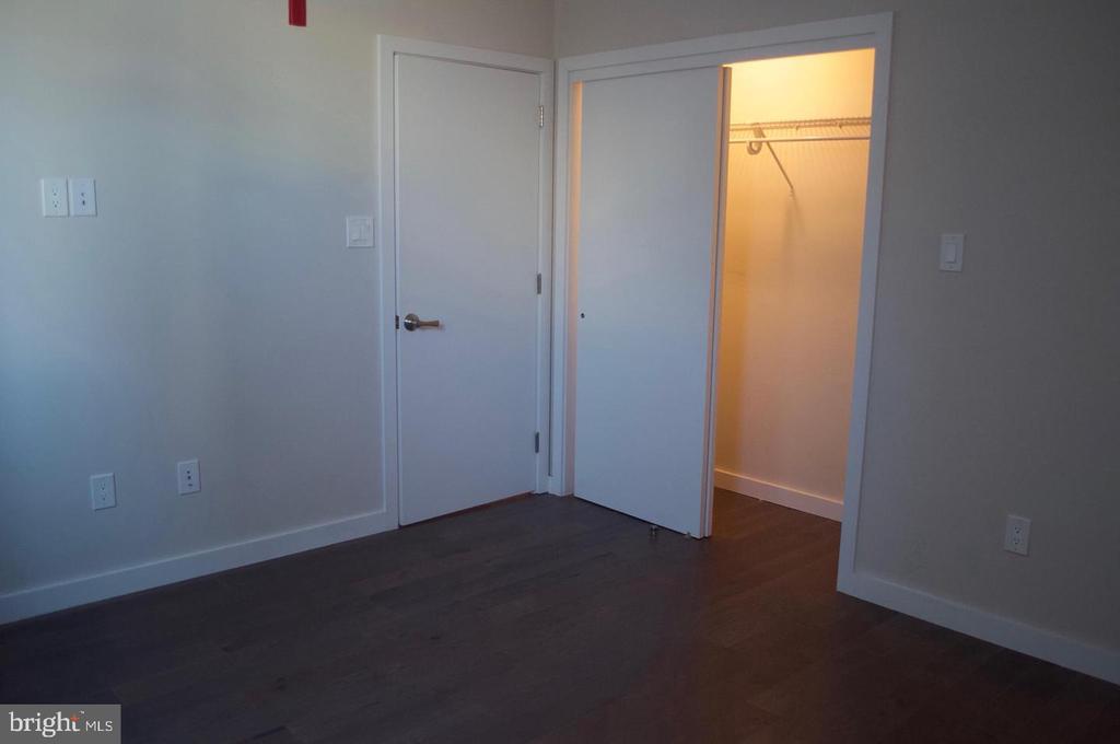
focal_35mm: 30
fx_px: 932
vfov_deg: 43.5
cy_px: 372
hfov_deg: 62.0
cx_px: 560
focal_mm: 20
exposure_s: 1/50
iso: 800
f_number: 3.8
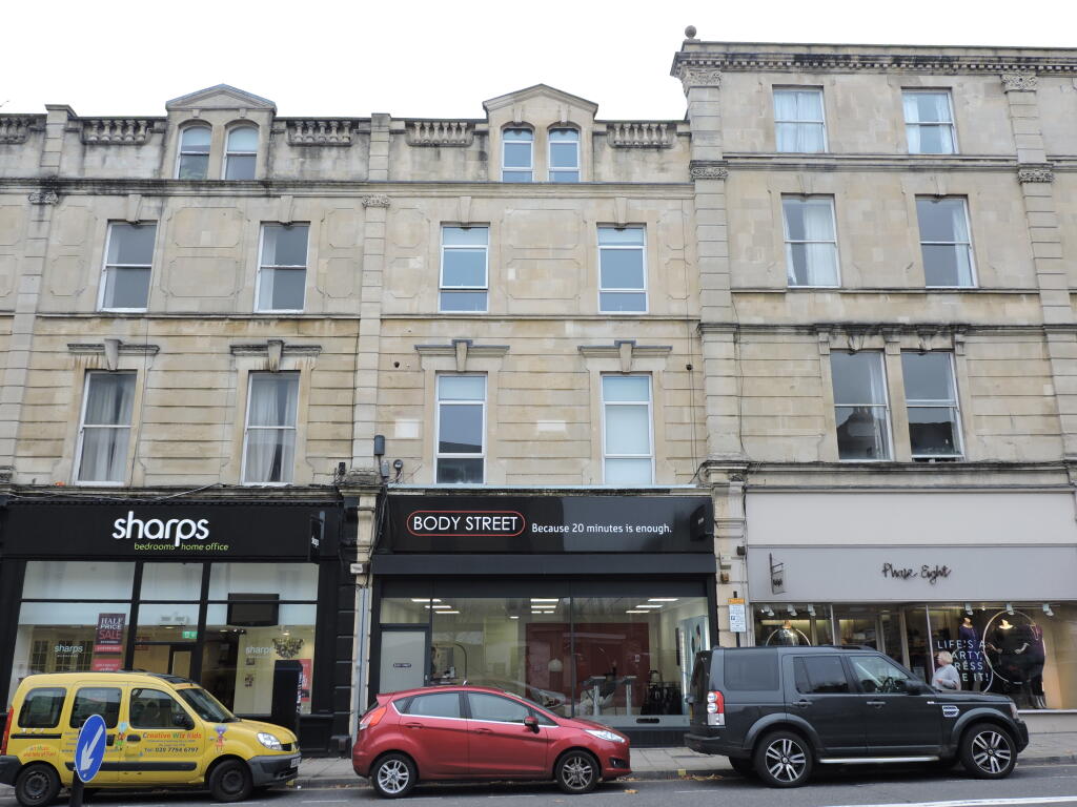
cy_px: 404
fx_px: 933
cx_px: 538
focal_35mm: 30
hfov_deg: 60.0
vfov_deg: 46.8
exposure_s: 1/100
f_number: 3.1
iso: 100
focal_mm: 5.4
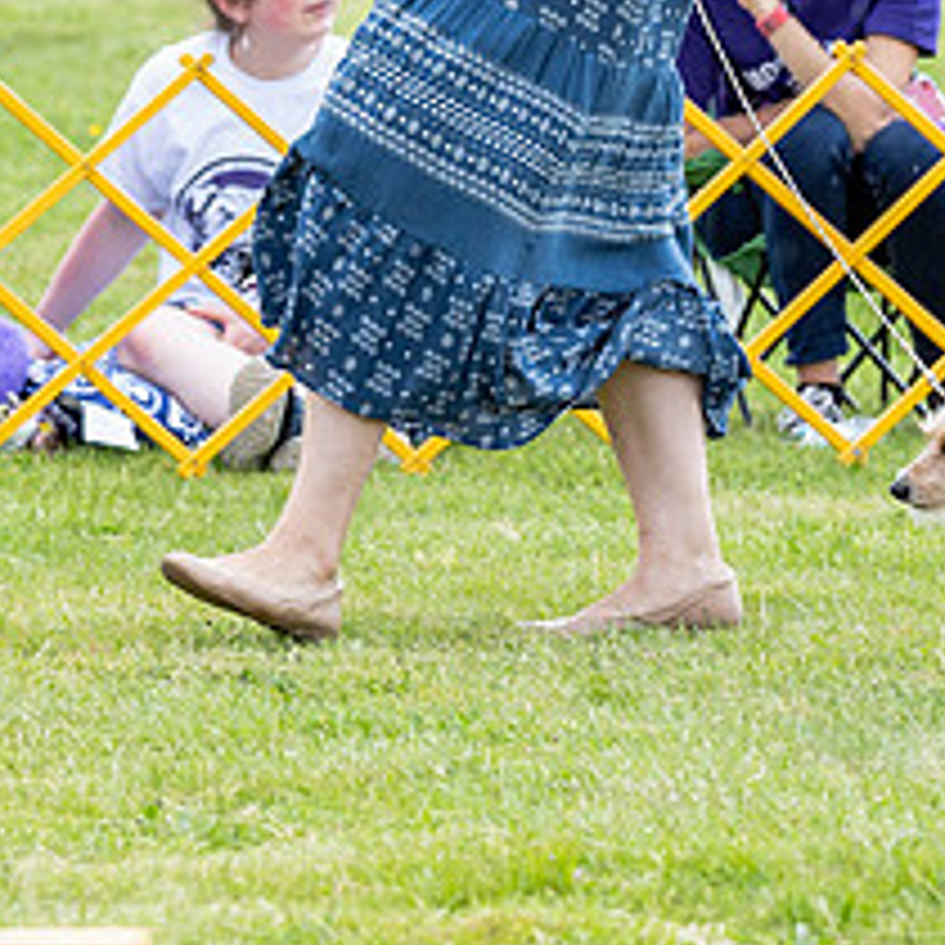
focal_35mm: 425
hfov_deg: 4.1
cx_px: 537
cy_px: 139
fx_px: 13126
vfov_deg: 4.1
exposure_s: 1/640
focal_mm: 129
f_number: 4
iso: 400
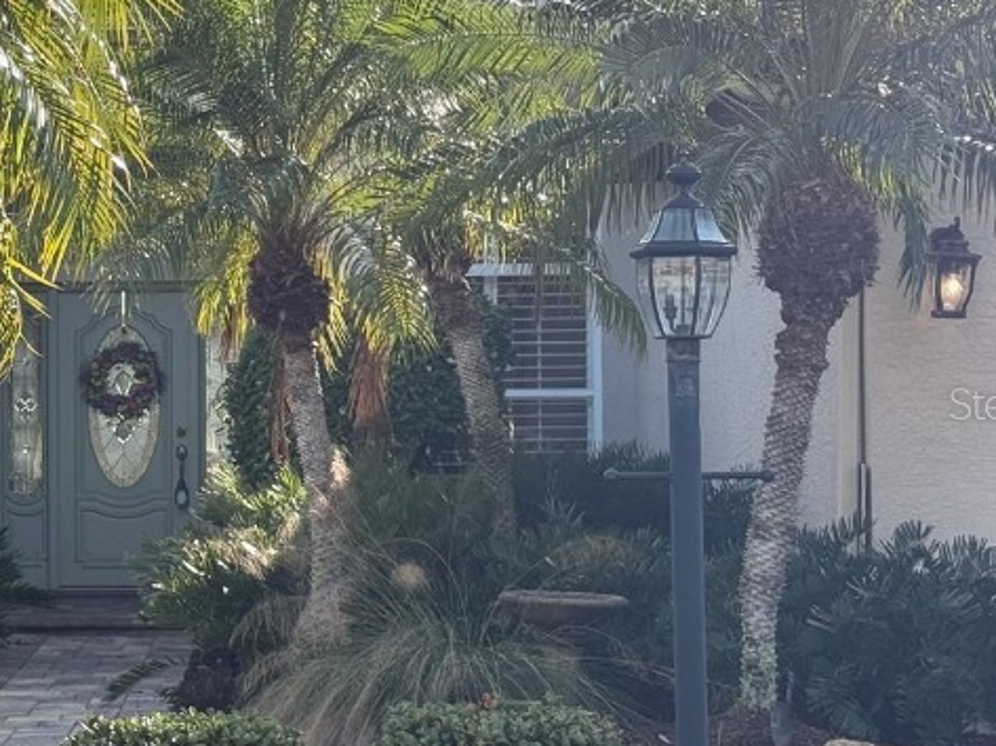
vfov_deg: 14.2
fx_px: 2990
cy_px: 403
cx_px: 69
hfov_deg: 18.5
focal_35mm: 104
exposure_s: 1/1330
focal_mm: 6.76
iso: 80
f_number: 1.78
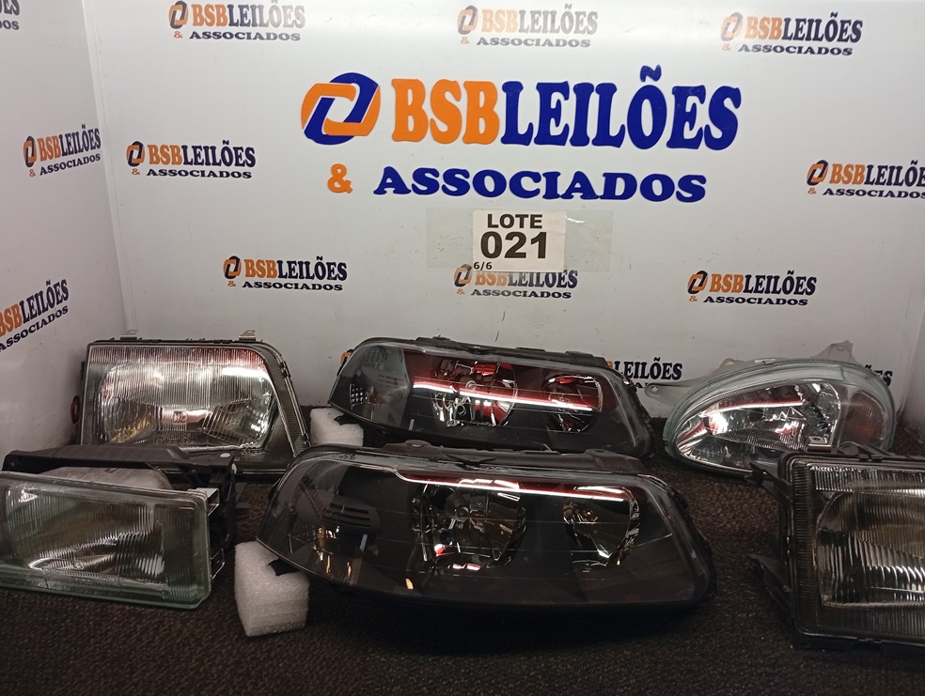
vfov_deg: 49.9
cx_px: 471
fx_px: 749
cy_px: 343
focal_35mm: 28
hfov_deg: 63.4
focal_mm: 3.98
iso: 186
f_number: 1.8
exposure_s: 1/30
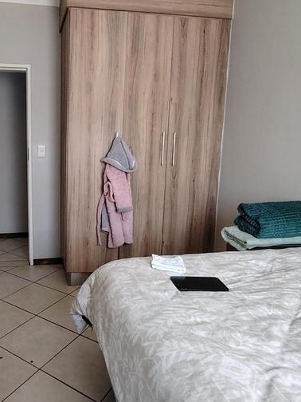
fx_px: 313
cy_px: 199
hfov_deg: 49.1
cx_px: 71
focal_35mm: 27
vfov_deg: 65.3
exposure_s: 1/50
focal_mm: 1.42
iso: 150
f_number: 2.2
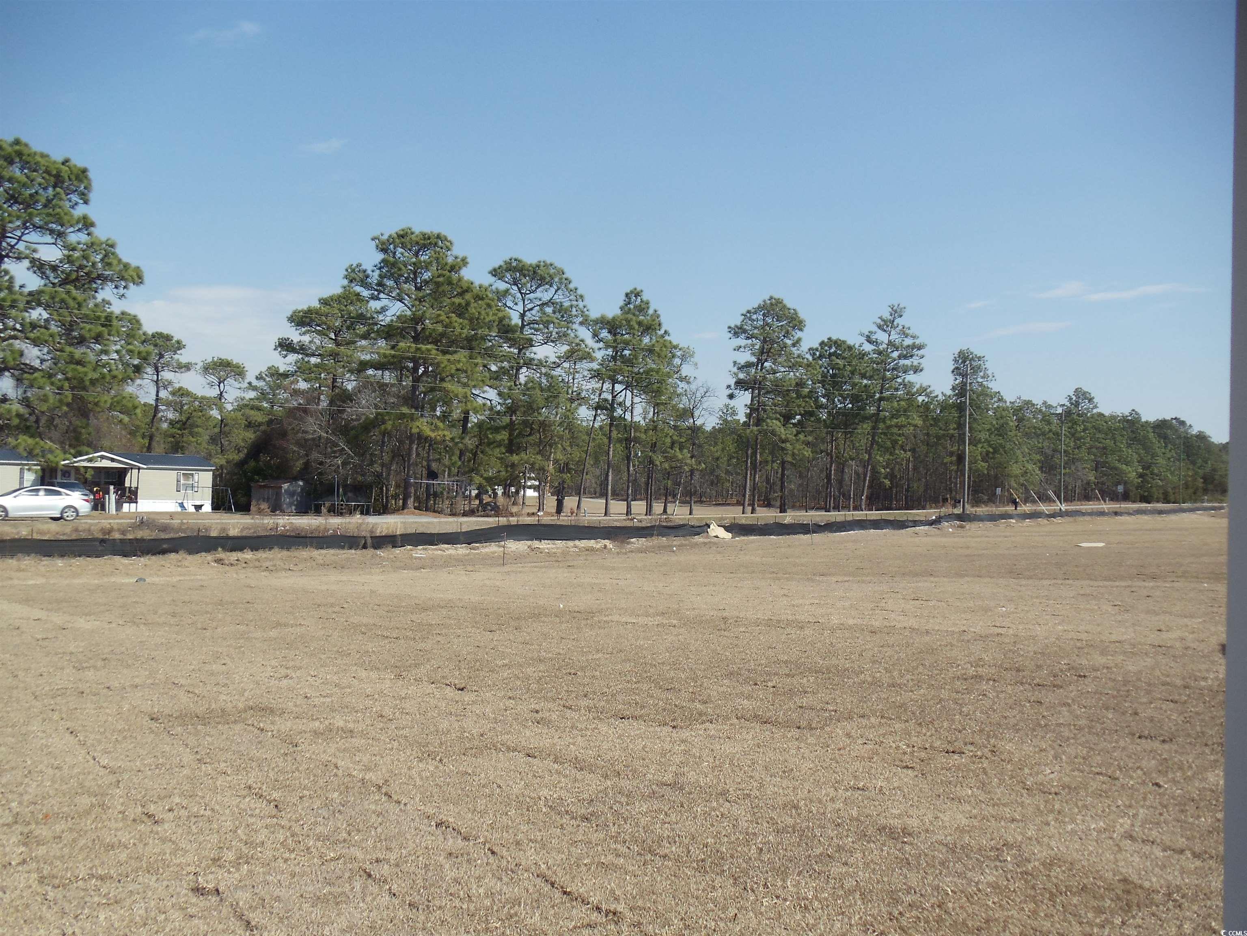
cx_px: 624
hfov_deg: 42.9
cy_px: 468
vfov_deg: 32.9
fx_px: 1585
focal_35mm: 44
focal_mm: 6
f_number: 7.1
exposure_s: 1/320
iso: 100
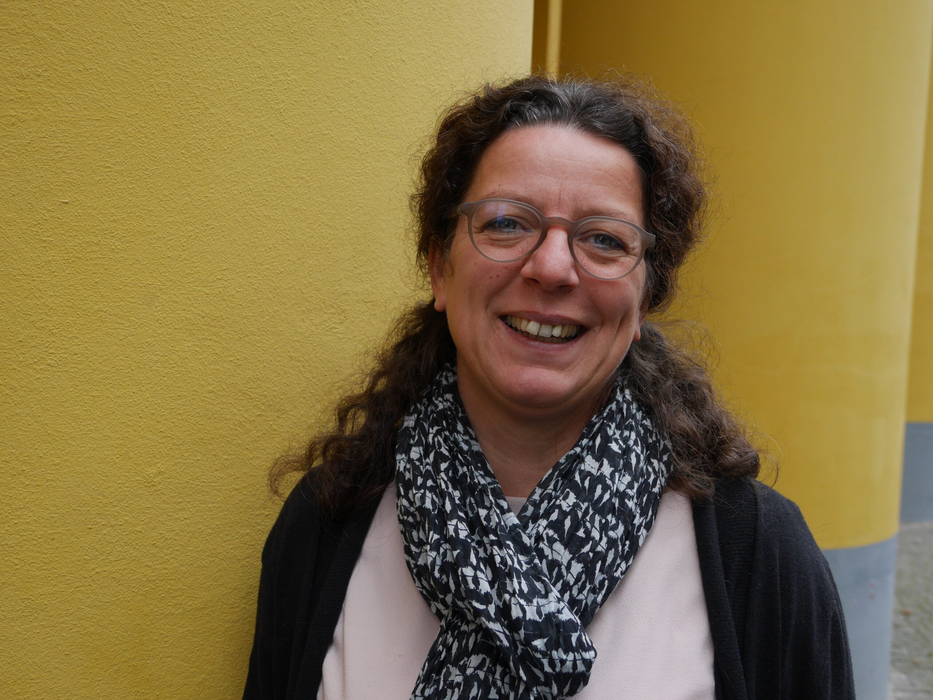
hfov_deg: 38.2
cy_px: 350
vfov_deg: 29.1
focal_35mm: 50
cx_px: 466
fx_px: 1348
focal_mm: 25
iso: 400
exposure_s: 1/160
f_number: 4.7
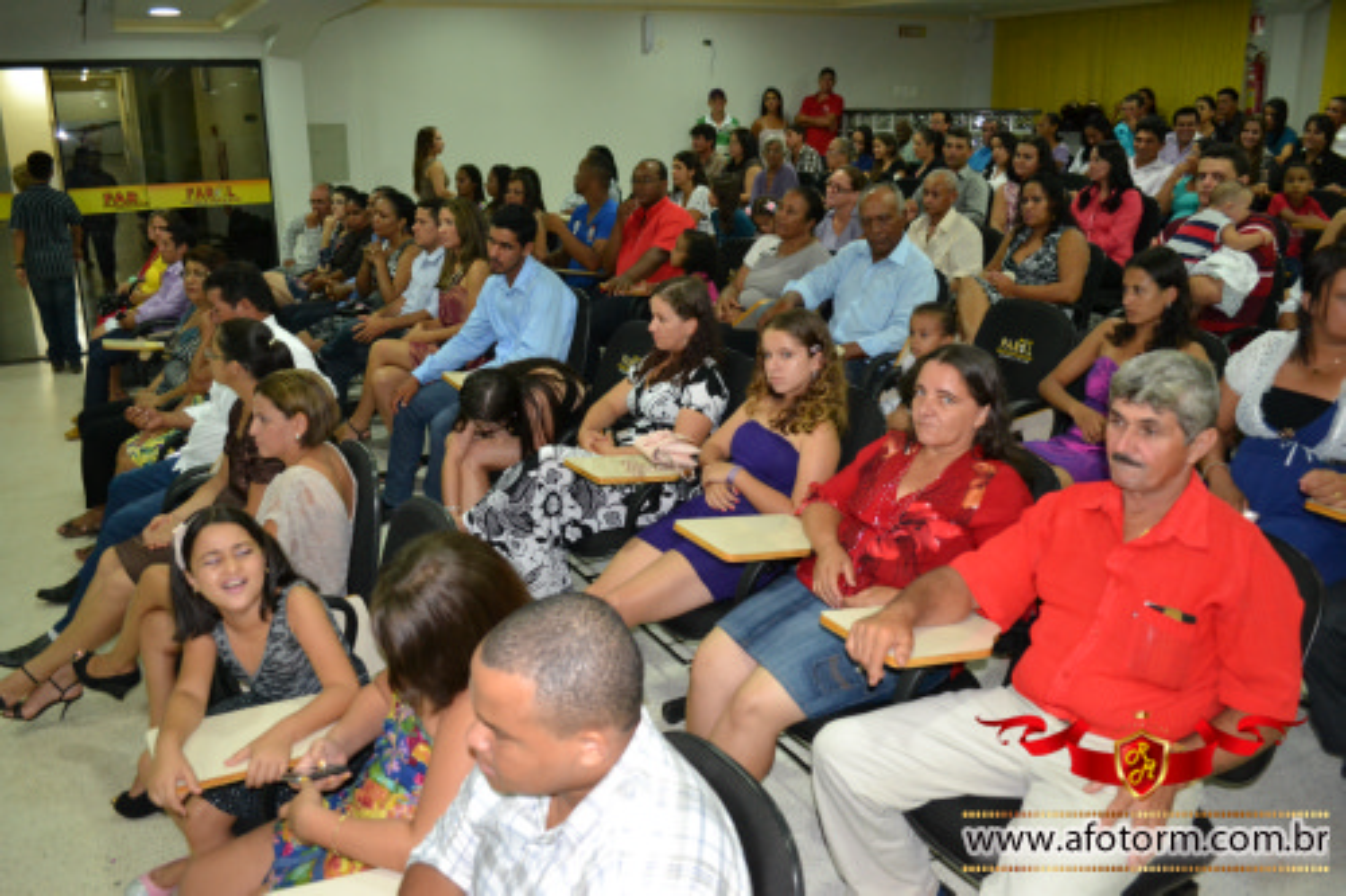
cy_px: 448
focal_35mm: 27
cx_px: 673
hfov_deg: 67.4
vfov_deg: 47.9
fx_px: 1009
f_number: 3.5
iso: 2000
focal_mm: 18
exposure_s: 1/60
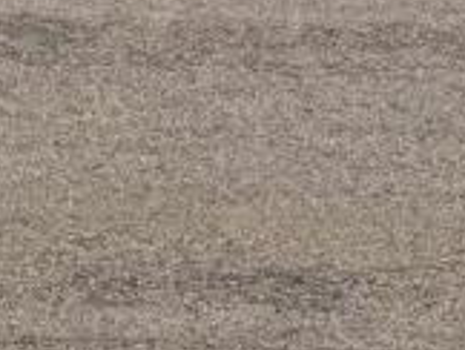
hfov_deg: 11.8
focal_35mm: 142
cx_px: -574
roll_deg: -0.6
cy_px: -620
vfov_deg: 8.9
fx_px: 1910
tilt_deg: +2.3
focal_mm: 6.76
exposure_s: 1/3584
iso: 80
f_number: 1.78
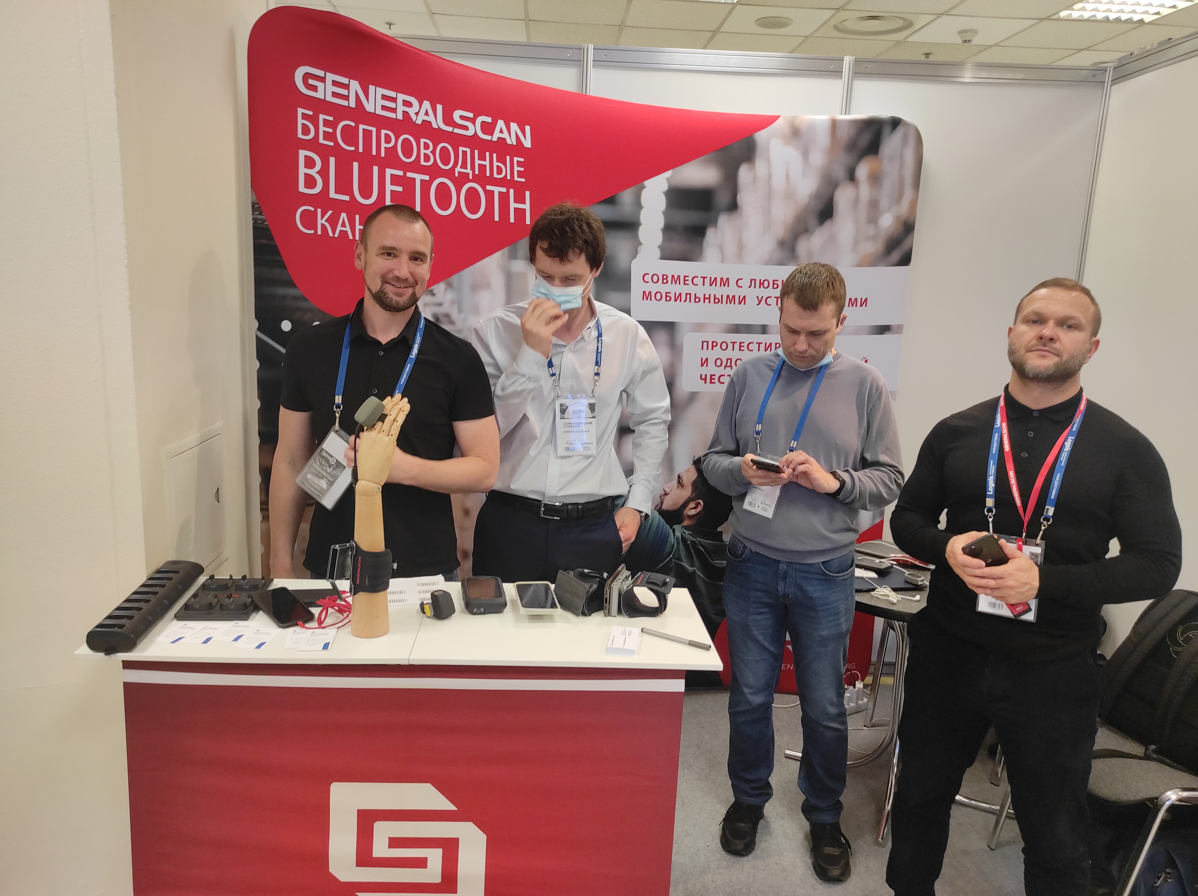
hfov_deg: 69.4
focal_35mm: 25
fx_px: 864
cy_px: 448
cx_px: 599
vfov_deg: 54.8
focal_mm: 5.43
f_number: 1.89
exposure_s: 1/40
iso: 229
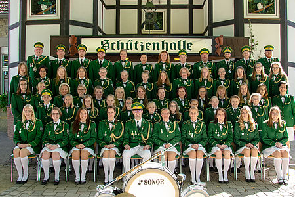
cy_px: 104
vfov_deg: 34.2
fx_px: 320
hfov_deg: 49.5
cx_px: 156
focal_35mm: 39
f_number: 5
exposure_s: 1/125
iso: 200
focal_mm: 18
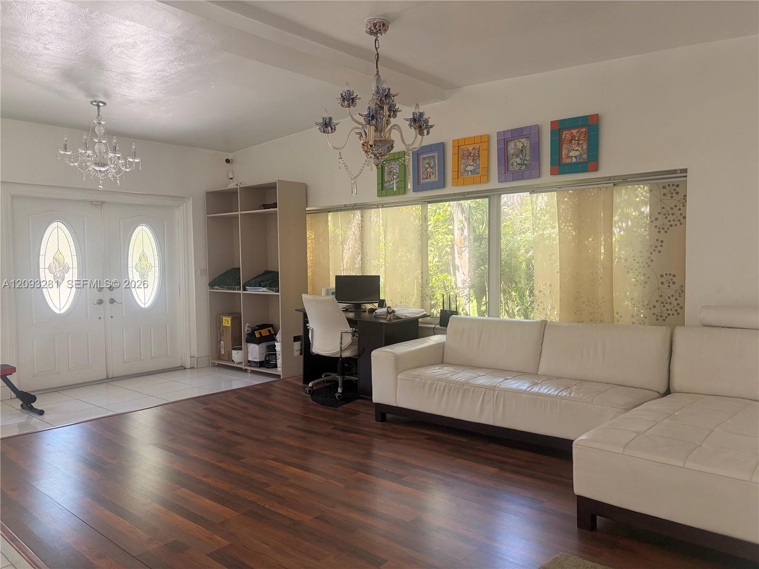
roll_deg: +1.2
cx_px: 380
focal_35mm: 26
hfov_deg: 67.3
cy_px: 284
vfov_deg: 53.1
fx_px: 570
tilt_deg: -1.8
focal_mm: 5.96
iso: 100
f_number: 1.6
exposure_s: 1/124
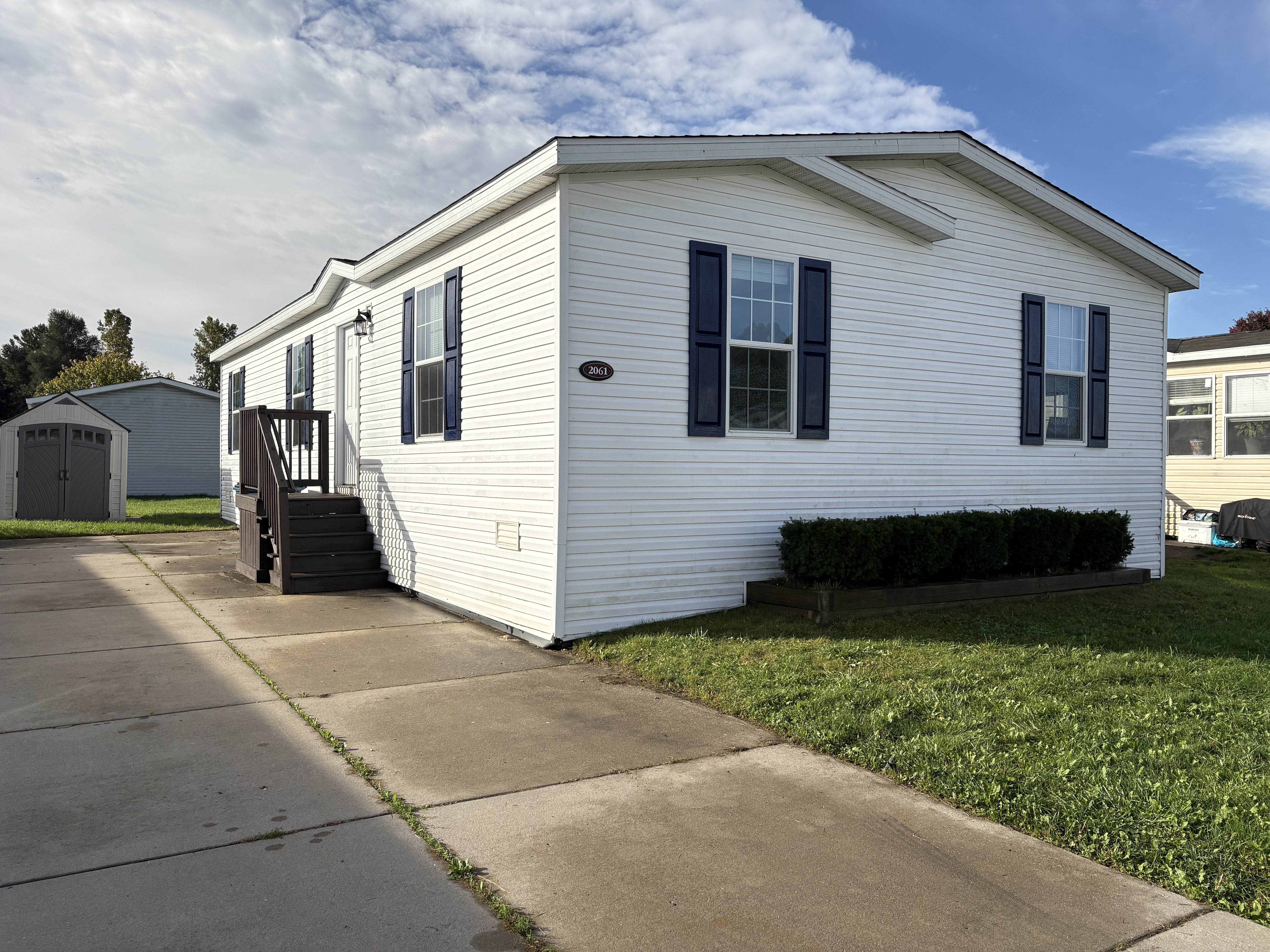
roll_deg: +0.0
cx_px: 635
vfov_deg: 53.1
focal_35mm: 26
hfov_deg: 67.3
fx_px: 954
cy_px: 476
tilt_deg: -0.2
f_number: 1.6
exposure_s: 1/4065
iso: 50
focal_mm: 5.96
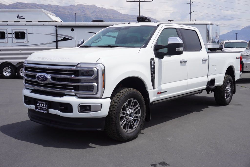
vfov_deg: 31.9
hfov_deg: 46.4
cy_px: 84
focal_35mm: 42
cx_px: 125
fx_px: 292
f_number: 11
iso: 100
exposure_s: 1/200
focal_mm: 28
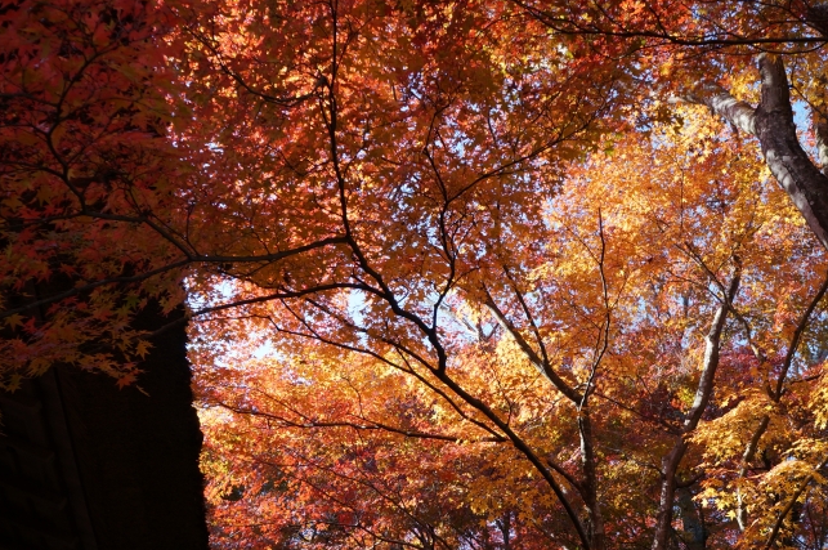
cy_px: 380
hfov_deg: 46.0
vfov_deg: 31.5
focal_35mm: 42
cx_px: 519
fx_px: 965
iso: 200
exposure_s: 1/160
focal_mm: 18
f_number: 6.3
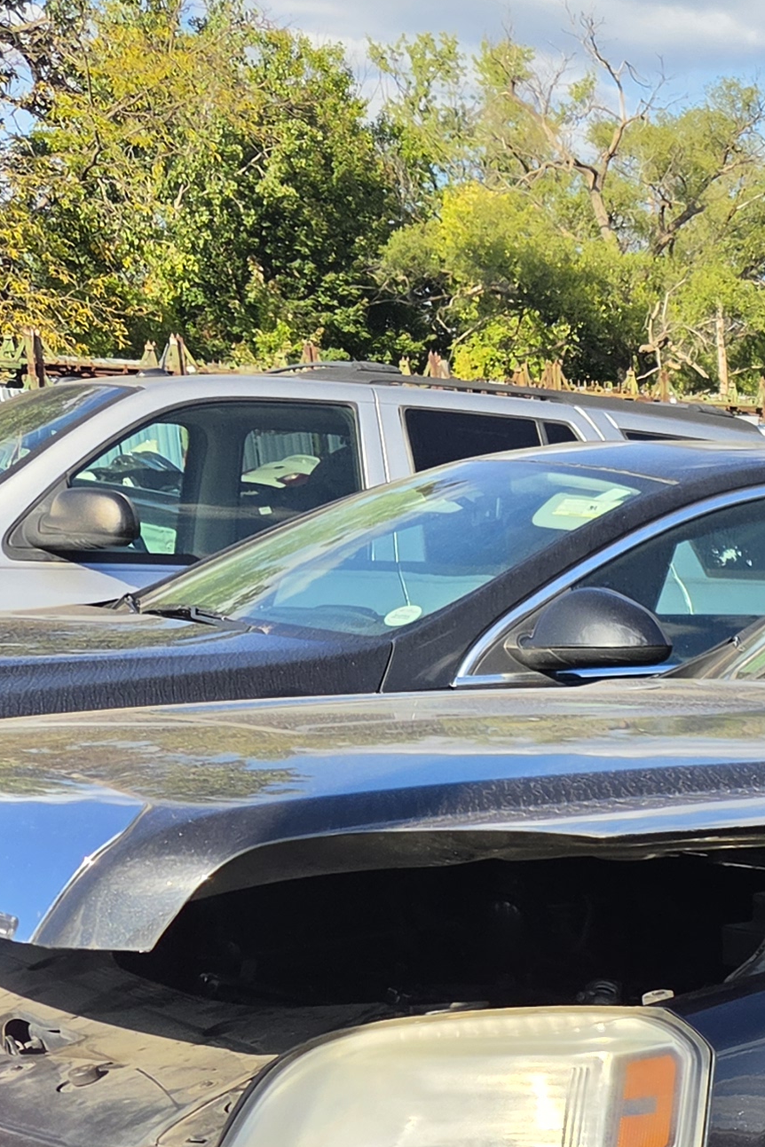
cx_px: 1258
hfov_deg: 16.3
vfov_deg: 26.3
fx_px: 2359
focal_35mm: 74
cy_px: 1062
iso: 80
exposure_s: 1/3100
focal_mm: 5.4
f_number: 1.8
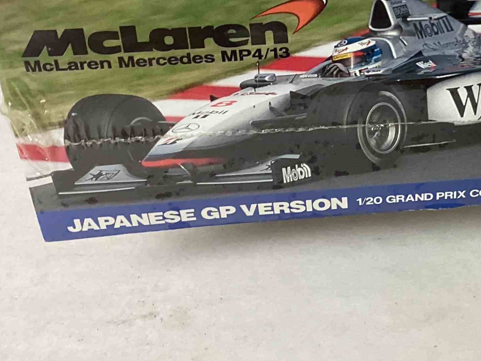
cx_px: 414
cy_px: -18
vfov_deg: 20.2
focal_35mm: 70
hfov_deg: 27.0
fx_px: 973
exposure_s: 1/50
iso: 160
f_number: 2.4
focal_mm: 3.3
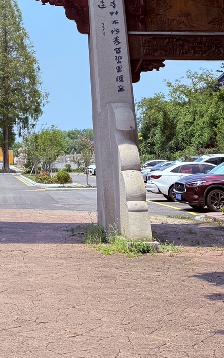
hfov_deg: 17.4
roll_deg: -0.1
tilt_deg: +21.4
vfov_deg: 24.3
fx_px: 703
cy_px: -128
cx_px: -30
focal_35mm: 72
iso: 100
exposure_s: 1/4167
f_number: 1.78
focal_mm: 6.76
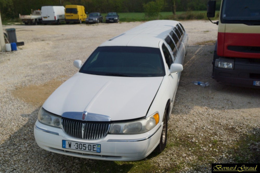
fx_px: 260
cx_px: 130
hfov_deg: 53.1
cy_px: 86
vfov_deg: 36.9
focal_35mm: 36
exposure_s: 1/400
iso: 100
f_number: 5.6
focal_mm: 24
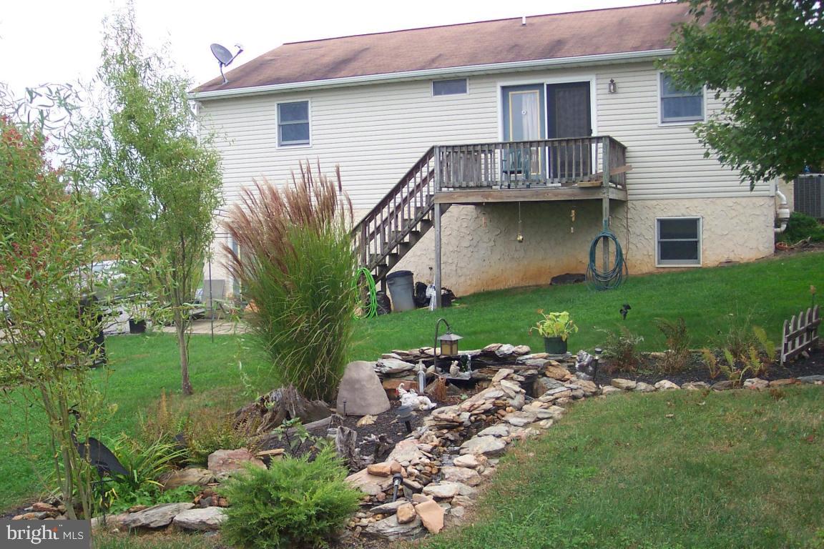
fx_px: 870
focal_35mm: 38
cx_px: 412
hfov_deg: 50.7
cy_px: 274
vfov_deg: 35.1
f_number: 2.8
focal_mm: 8
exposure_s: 1/350
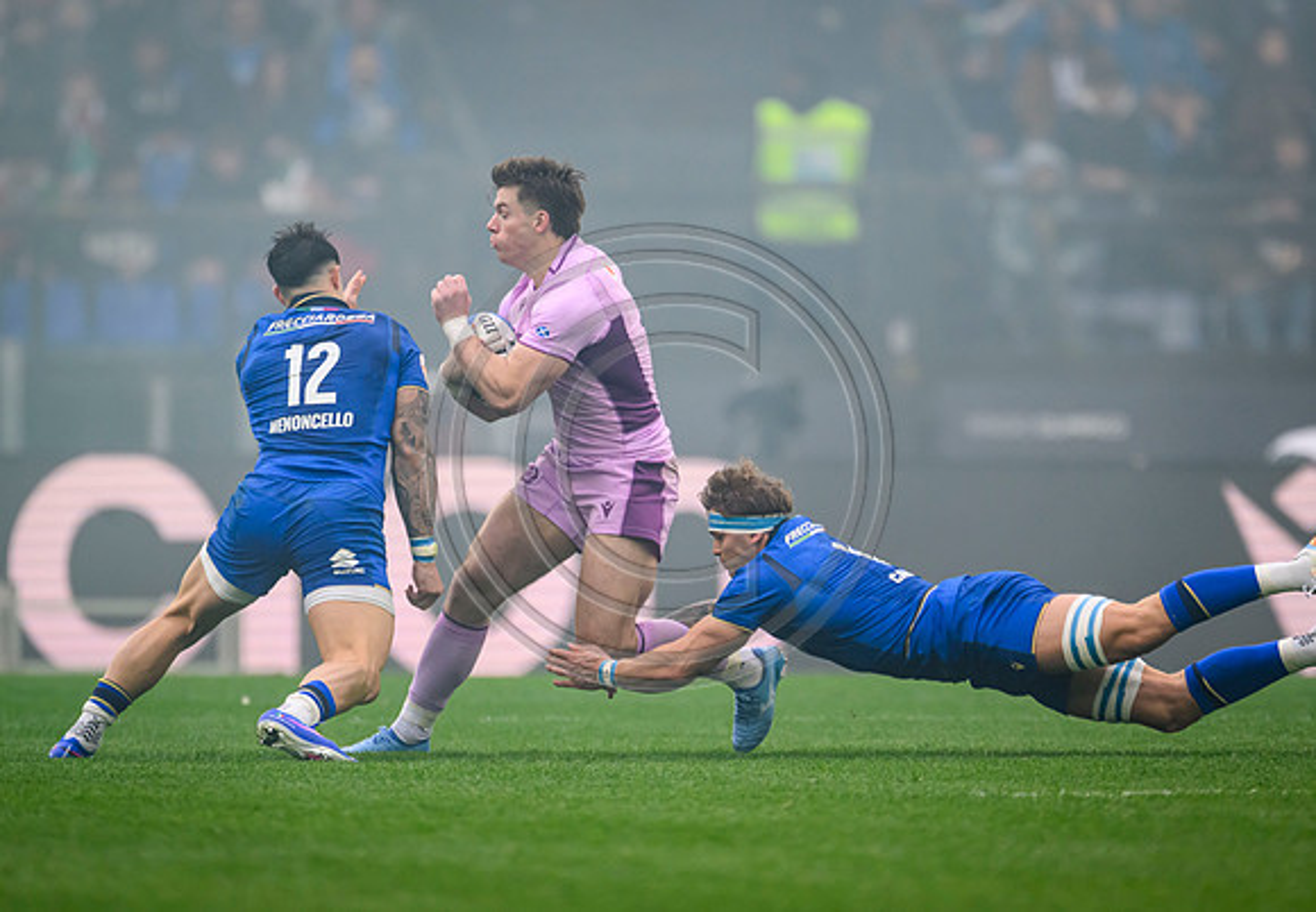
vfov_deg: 1.5
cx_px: 776
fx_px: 34275
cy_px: 426
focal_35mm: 926
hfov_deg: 2.2
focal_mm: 784
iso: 2500
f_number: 5.6
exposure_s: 1/1600
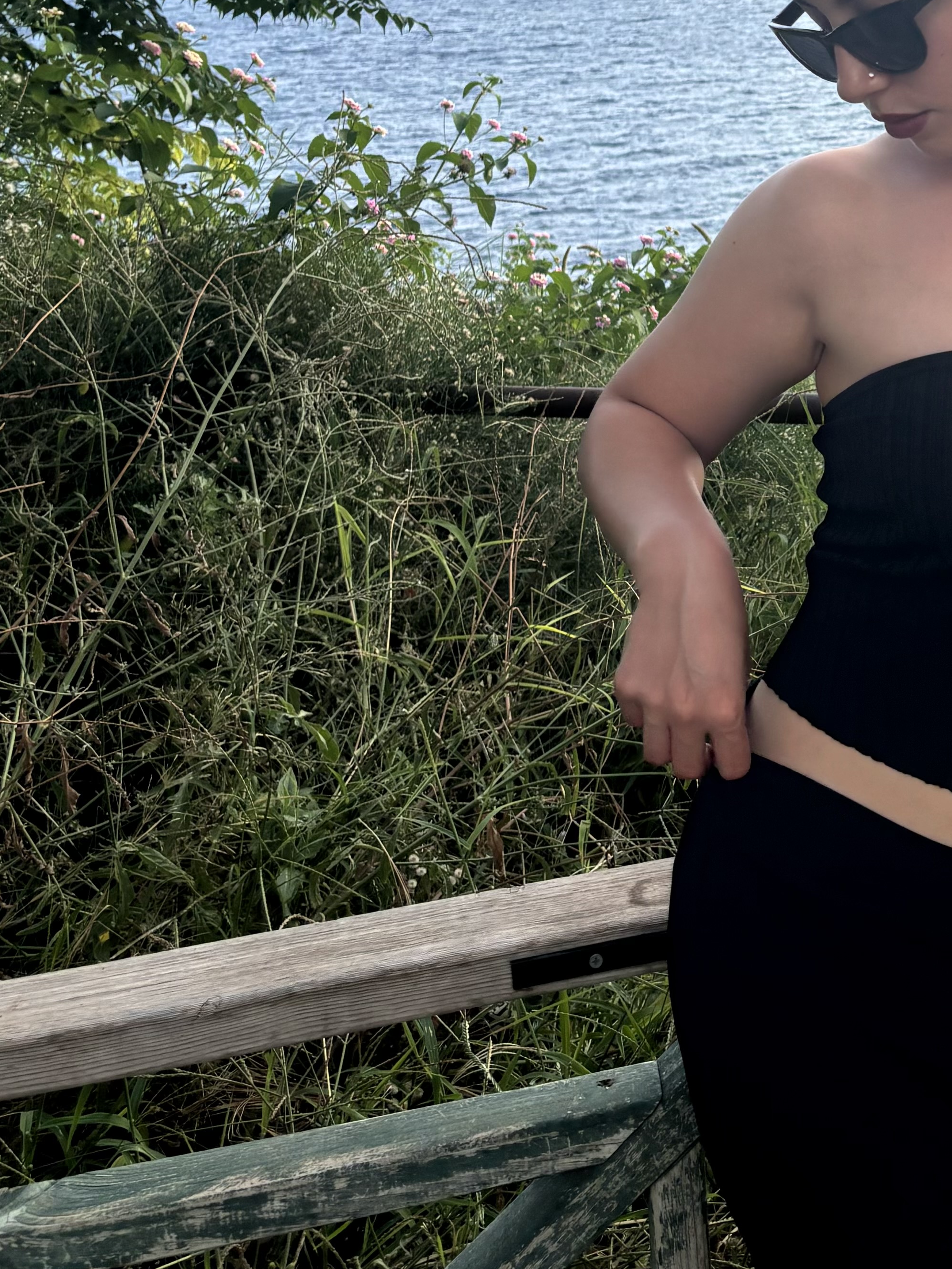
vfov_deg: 32.5
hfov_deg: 24.7
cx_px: 986
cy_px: 106
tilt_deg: -6.8
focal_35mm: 56
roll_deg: +1.8
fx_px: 2053
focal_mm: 5.96
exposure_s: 1/493
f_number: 1.6
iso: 50
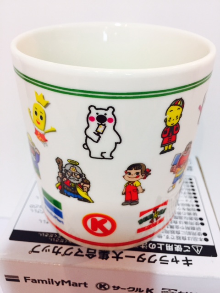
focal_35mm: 29
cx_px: 110
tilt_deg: -33.1
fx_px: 246
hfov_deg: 48.2
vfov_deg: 61.7
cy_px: 146
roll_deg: -1.1
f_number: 2.2
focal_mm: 4.15
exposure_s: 1/33
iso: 80
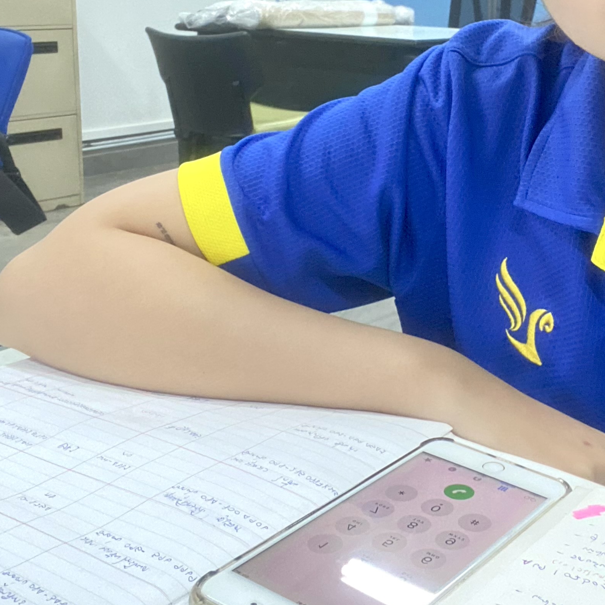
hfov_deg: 31.9
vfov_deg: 32.3
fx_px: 1028
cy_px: 169
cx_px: 483
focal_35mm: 52
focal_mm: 2.71
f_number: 2.2
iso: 250
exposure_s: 1/33
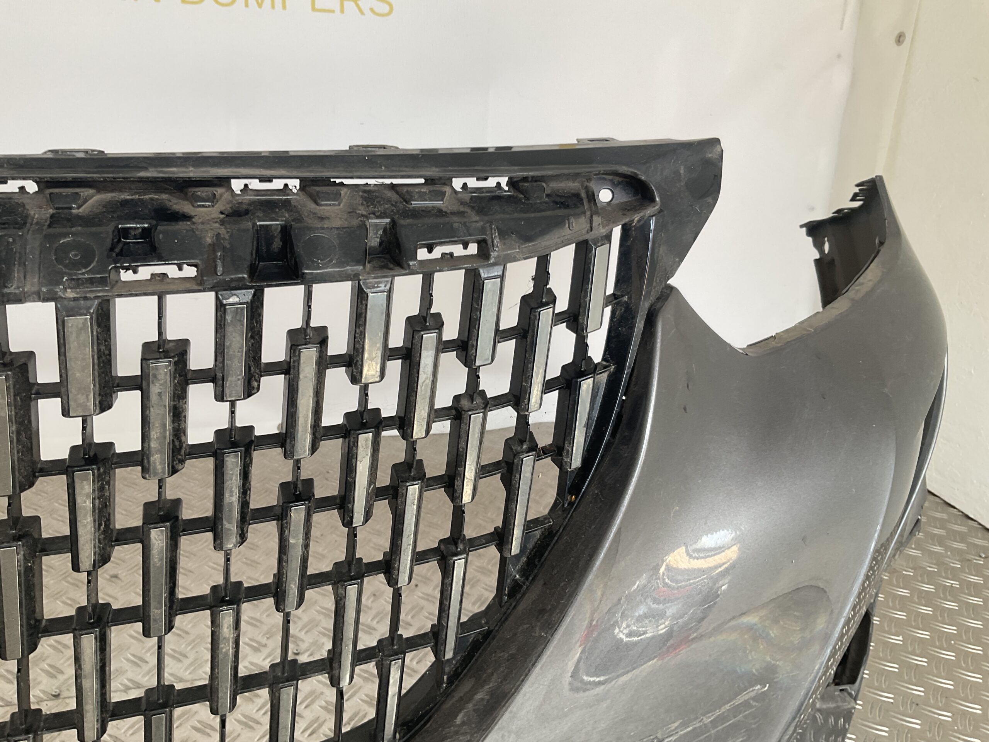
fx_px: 829
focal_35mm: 29
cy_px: 371
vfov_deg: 48.2
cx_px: 494
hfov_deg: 61.7
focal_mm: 3
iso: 32
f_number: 1.8
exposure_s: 1/100
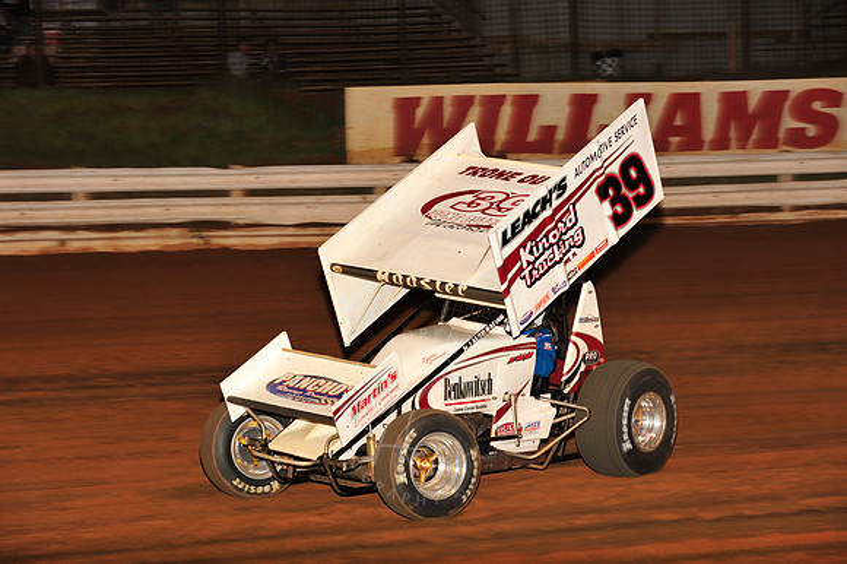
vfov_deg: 13.0
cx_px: 424
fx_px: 2469
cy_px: 282
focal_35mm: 105
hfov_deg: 19.5
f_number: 6.3
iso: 800
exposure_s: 1/320
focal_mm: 105
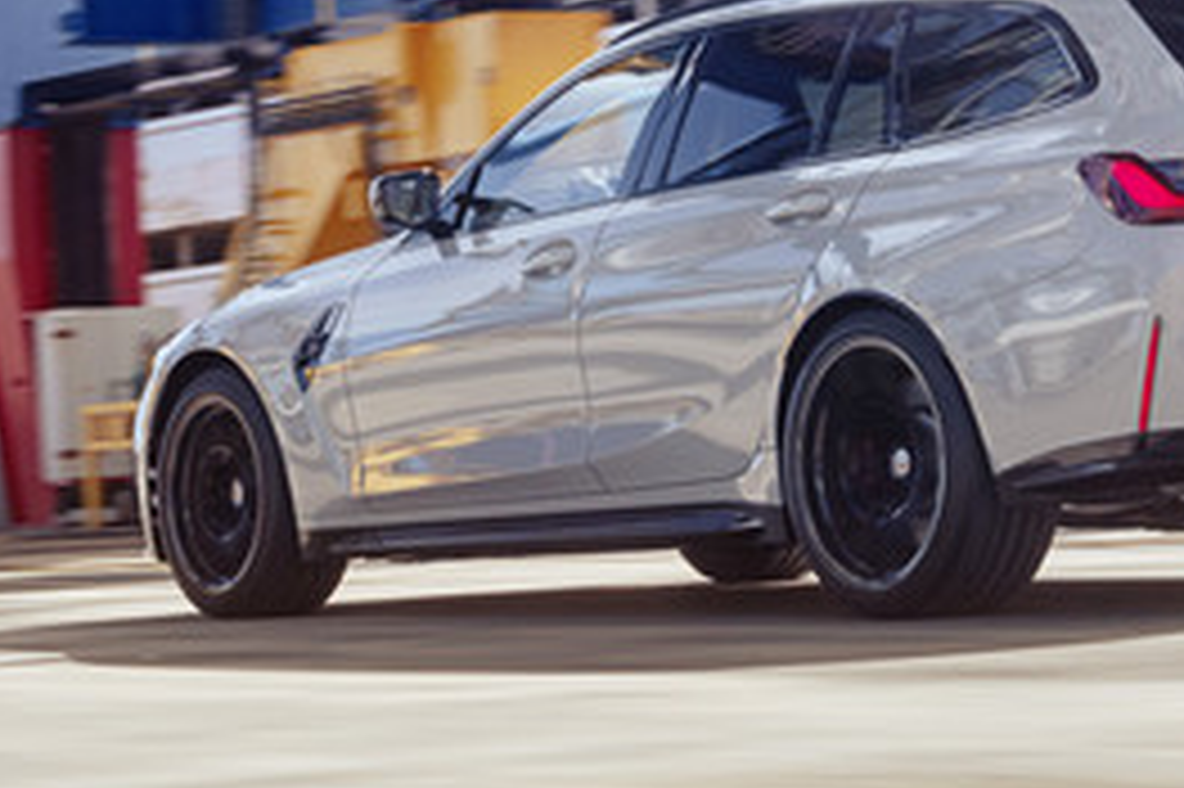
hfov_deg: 14.1
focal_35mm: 146
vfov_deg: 9.3
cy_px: 68
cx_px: 635
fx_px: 4799
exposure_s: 1/25
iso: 100
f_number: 16
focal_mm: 32
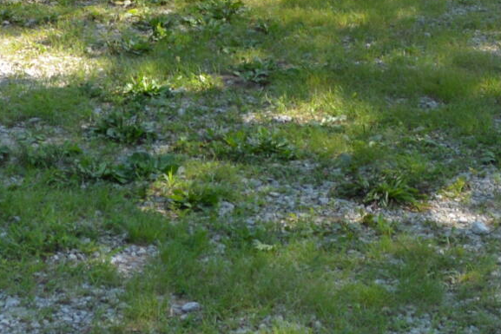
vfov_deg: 8.6
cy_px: -187
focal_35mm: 156
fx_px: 2171
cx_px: 171
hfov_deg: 13.1
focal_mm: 20
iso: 200
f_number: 7.1
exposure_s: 1/200
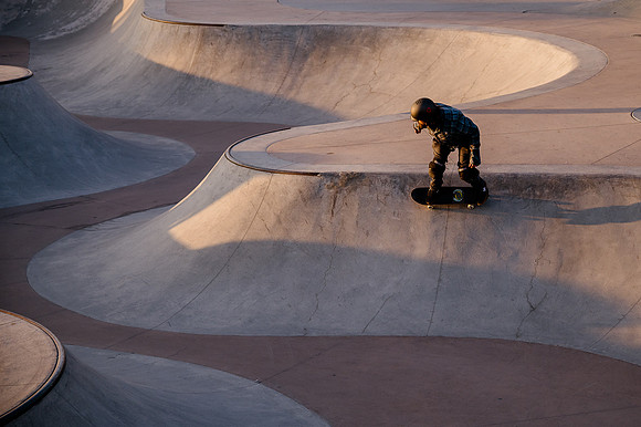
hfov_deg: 22.1
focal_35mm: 92
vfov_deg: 14.8
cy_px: 169
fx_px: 1640
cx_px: 392
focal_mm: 75
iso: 800
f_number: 5
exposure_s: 1/1000
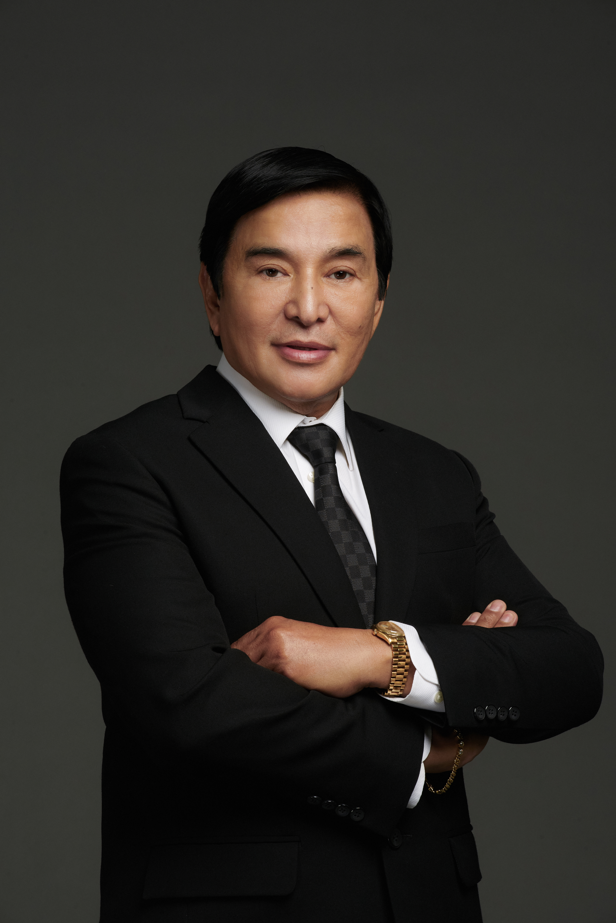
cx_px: 308
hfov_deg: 10.2
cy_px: 462
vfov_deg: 15.2
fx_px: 3462
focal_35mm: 135
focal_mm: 135
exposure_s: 1/100
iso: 800
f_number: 16
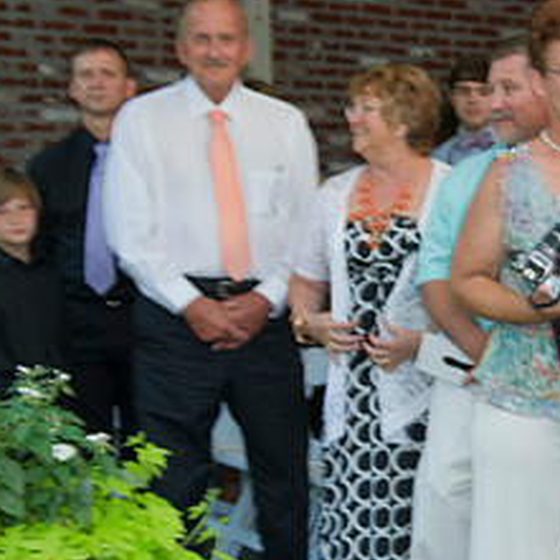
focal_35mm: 89
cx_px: 659
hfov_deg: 18.5
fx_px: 1629
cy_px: 307
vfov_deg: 19.5
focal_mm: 40
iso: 800
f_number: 5
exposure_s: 1/80
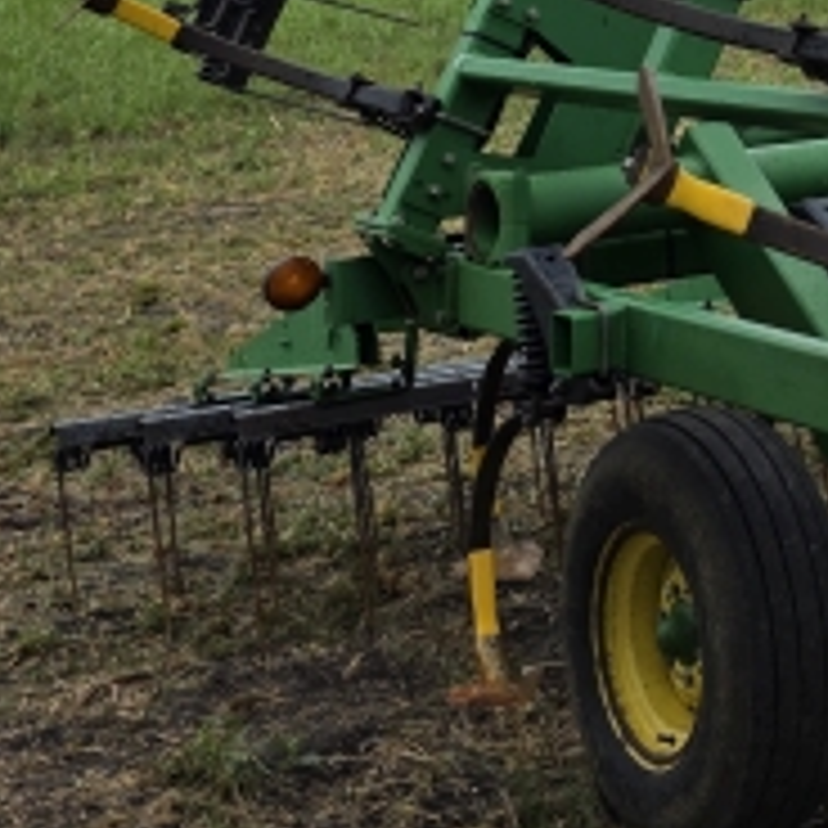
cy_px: -346
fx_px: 2300
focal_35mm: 85
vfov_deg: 18.5
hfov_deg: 18.0
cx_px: 1269
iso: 80
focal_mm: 6.3
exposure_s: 1/1369
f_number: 1.7
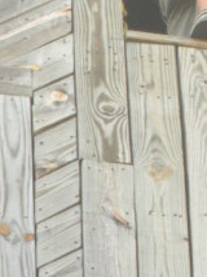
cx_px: 303
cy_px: -213
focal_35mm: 718
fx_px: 5736
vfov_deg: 2.8
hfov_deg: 2.1
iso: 177
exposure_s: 1/110
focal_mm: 31.5
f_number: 5.6
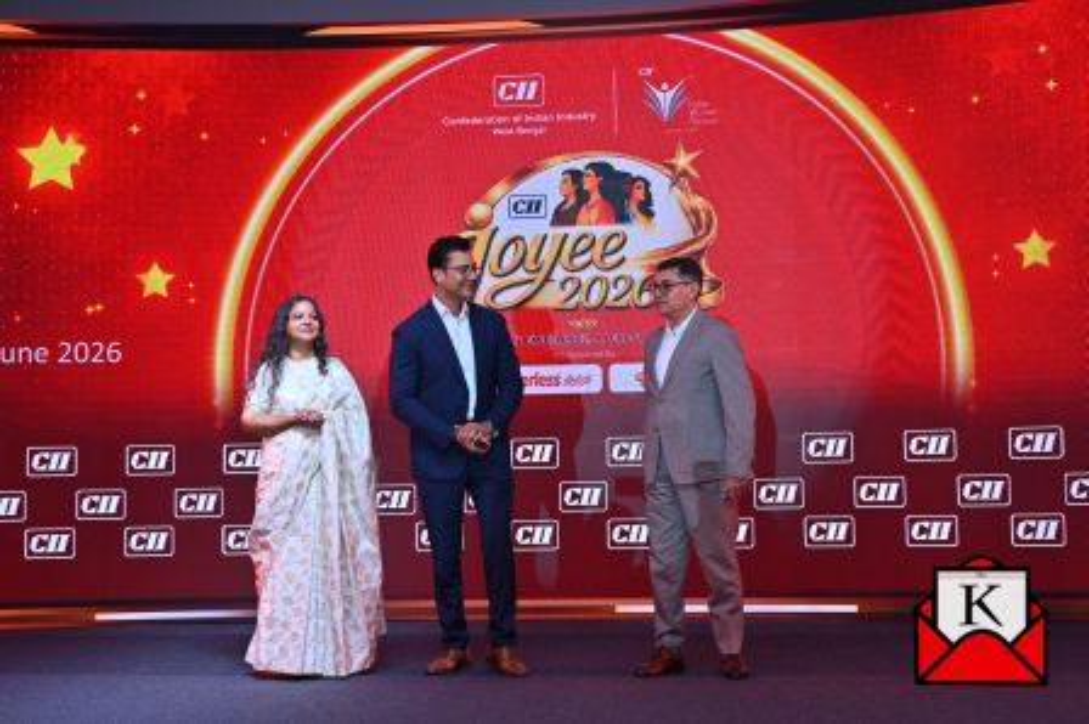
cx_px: 544
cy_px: 362
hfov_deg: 41.1
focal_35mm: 48
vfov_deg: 28.0
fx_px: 1451
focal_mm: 48
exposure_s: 1/200
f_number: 8
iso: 1250
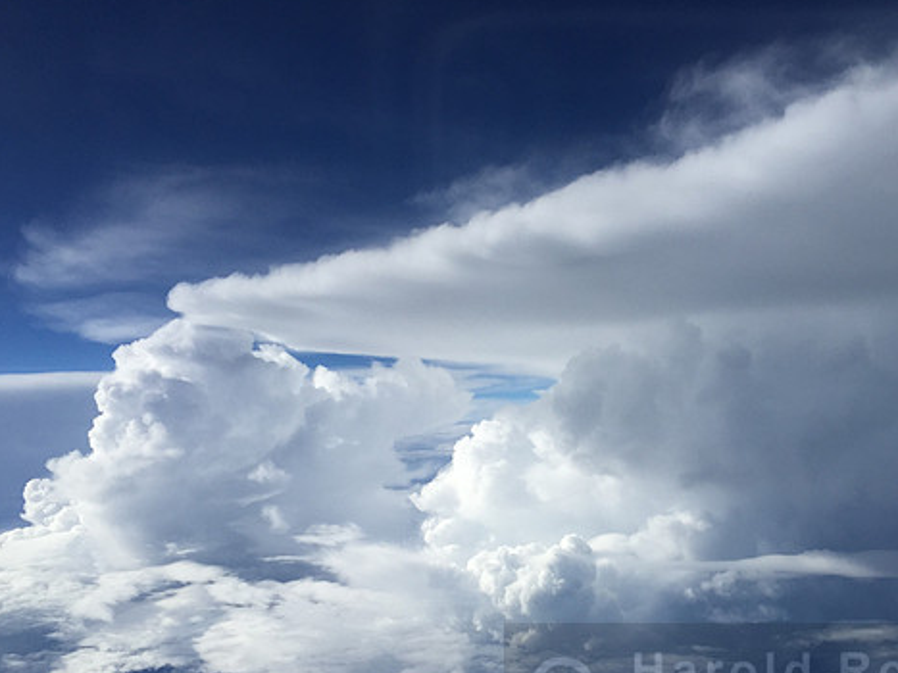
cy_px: 405
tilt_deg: -0.4
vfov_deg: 39.5
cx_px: 504
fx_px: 934
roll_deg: +3.6
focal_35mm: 36
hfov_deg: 51.2
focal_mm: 4.15
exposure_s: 1/4950
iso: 32
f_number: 2.2
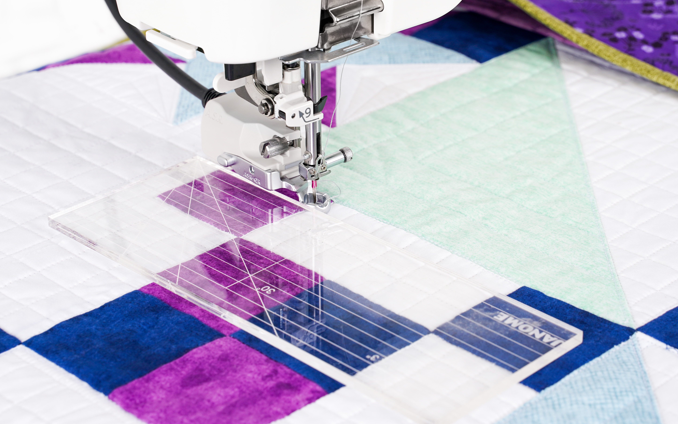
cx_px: 372
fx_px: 1681
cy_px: 164
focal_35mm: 91
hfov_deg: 22.8
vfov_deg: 14.4
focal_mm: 75
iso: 200
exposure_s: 1/200
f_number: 11
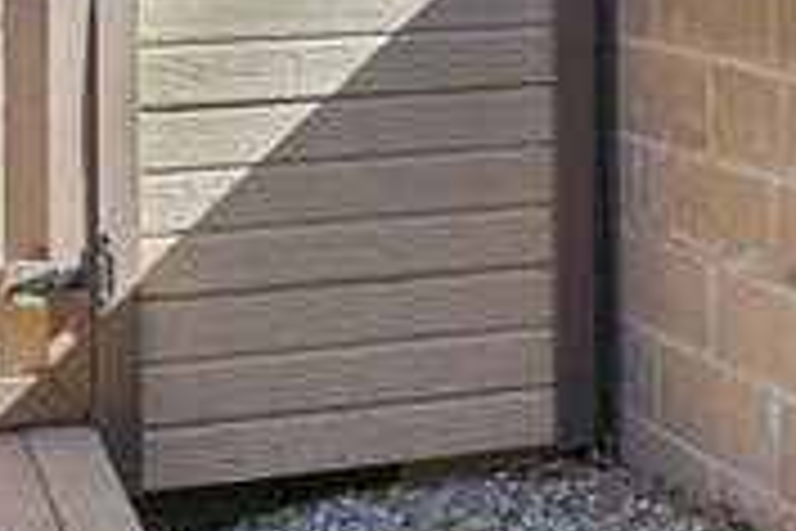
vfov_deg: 14.7
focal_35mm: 87
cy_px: -243
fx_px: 1924
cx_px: 162
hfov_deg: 23.1
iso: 100
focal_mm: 15
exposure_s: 1/40
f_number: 9
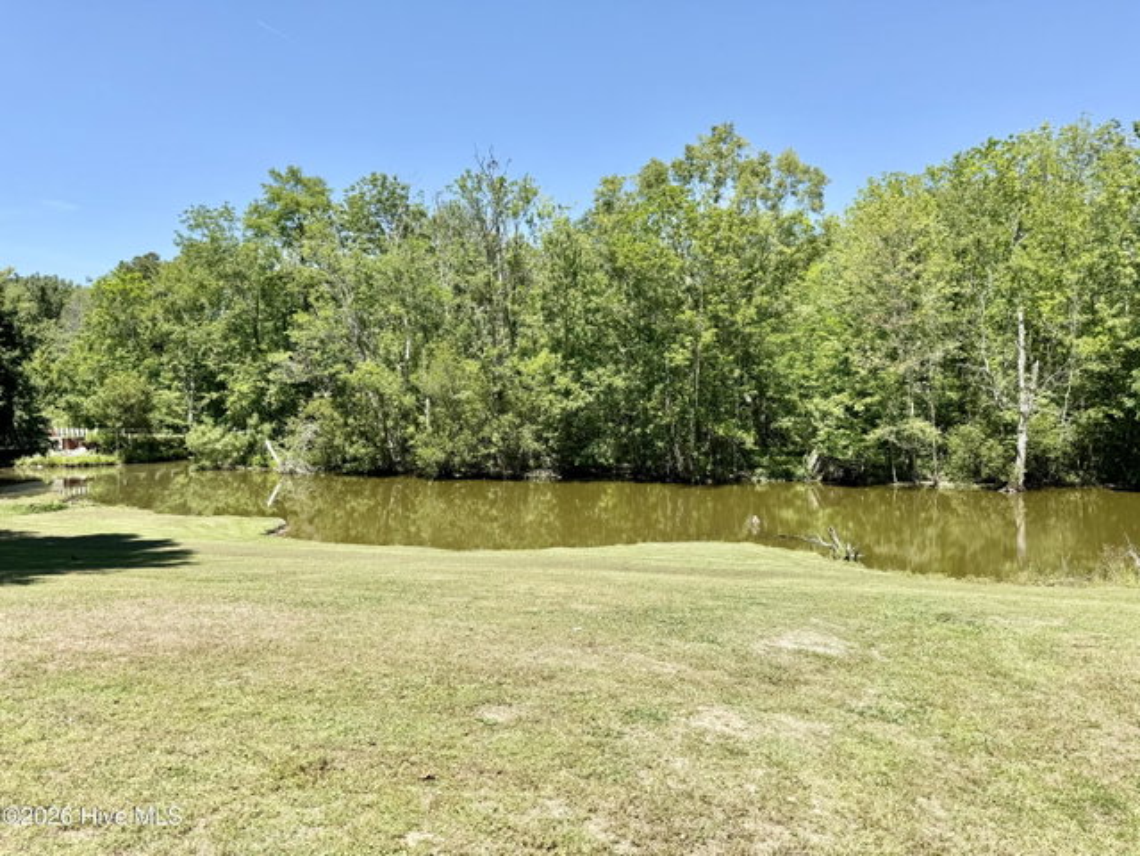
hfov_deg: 71.6
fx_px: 791
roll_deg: +2.3
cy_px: 428
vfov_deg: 56.9
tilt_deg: +2.3
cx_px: 570
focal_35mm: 24
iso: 80
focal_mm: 6.76
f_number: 1.78
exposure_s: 1/3021
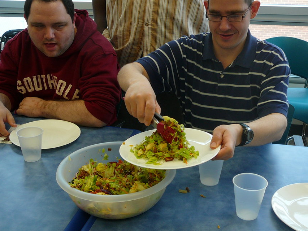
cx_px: 152
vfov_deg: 34.4
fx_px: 374
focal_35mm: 42
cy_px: 114
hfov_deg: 44.8
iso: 80
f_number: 2.8
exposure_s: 1/60
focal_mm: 5.2
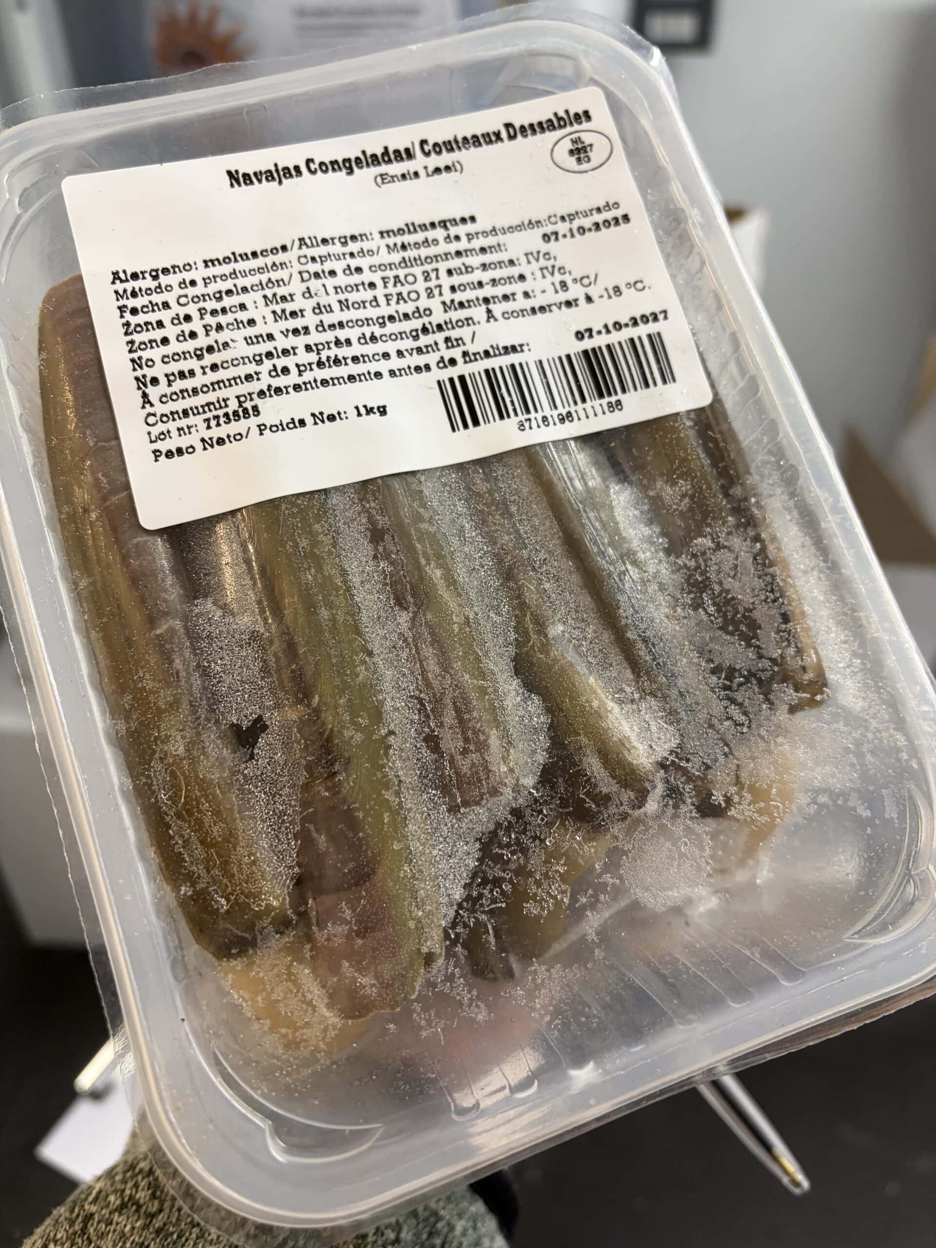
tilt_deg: -36.3
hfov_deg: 53.1
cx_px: 468
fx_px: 937
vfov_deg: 67.3
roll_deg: +2.9
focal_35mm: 26
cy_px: 624
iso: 125
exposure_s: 1/100
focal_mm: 5.96
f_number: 1.6
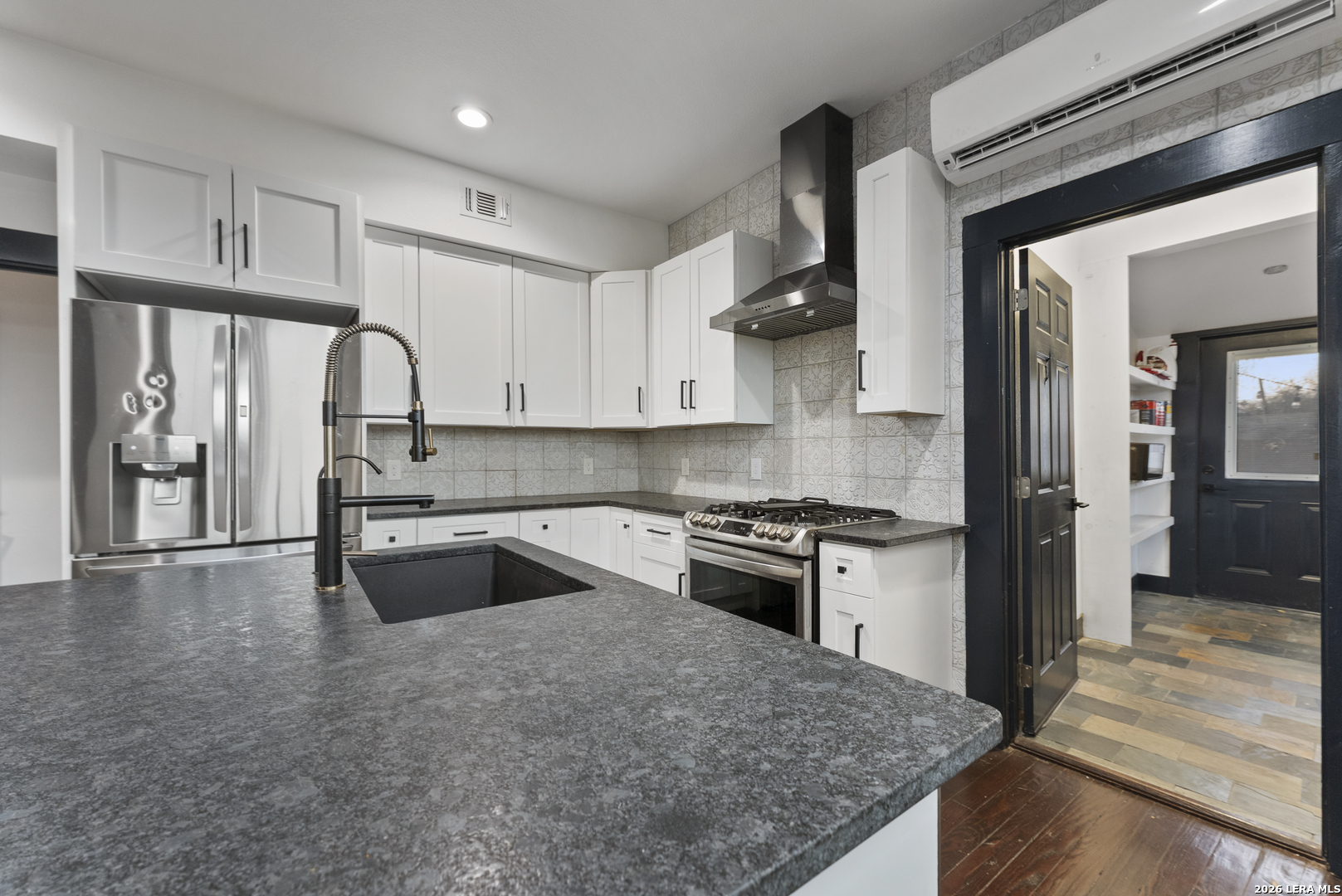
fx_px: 522
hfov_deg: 104.2
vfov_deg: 81.3
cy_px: 448
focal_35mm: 14
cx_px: 671
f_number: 5
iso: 640
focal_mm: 14
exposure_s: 1/1.67
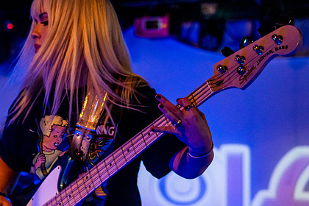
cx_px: 119
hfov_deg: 26.9
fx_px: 644
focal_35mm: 75
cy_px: 86
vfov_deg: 18.2
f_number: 2.2
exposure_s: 1/160
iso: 3200
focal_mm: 50
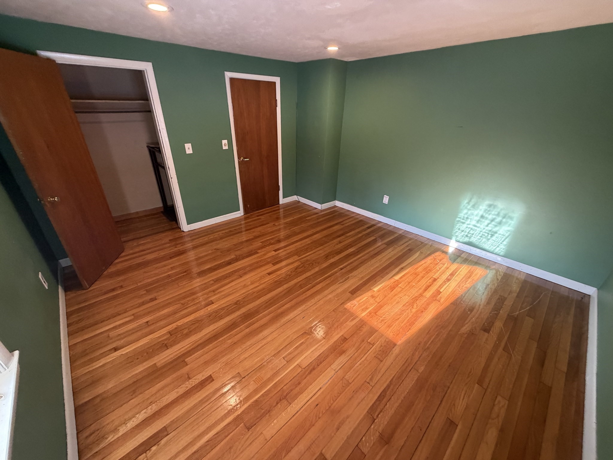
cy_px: 230
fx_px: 248
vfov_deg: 85.7
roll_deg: +1.3
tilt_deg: -22.3
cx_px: 306
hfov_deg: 102.1
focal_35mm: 14
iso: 250
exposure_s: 1/60
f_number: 2.2
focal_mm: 2.22
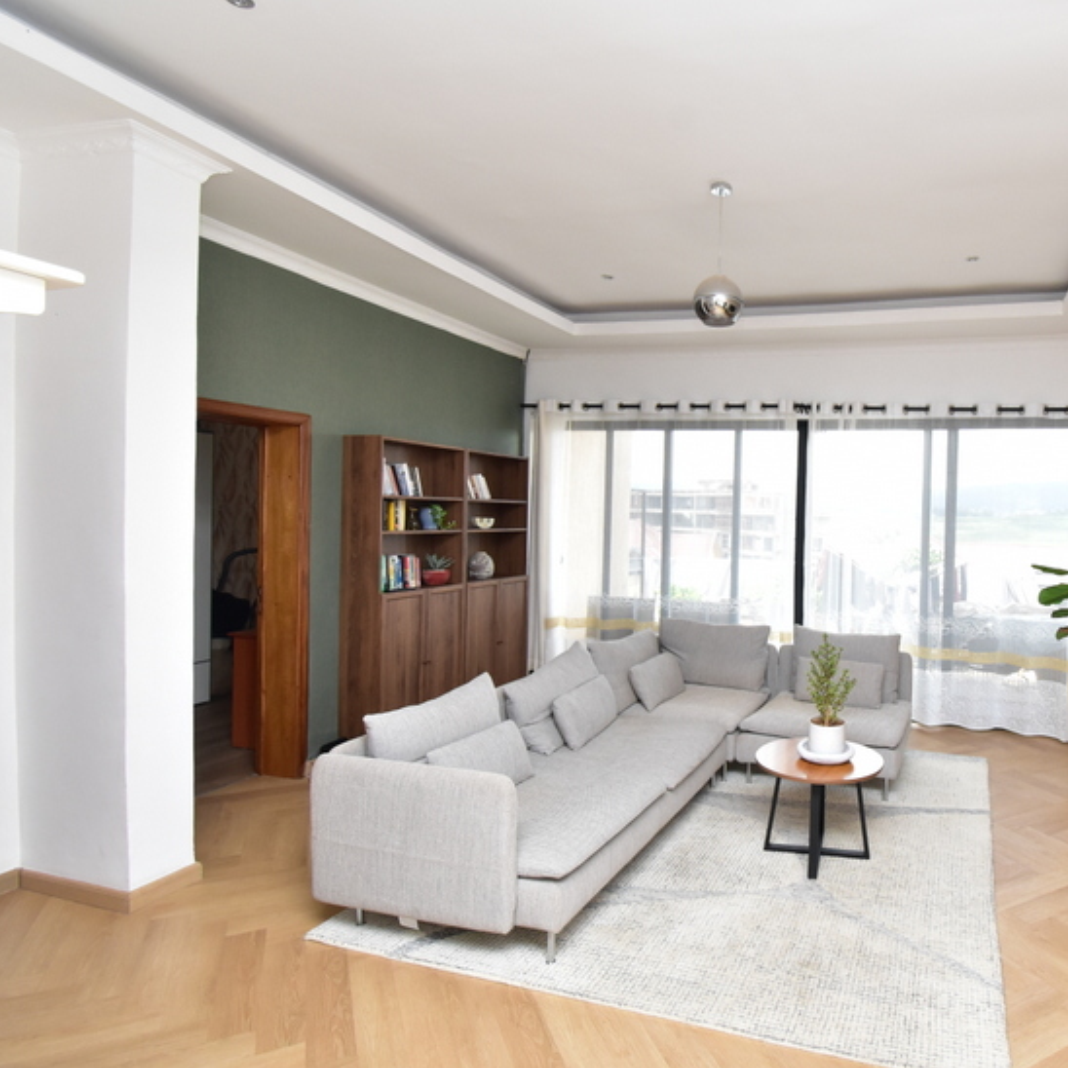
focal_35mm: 20
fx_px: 698
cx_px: 783
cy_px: 526
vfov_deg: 74.8
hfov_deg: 70.5
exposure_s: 1/200
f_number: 8
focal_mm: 10
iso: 1250
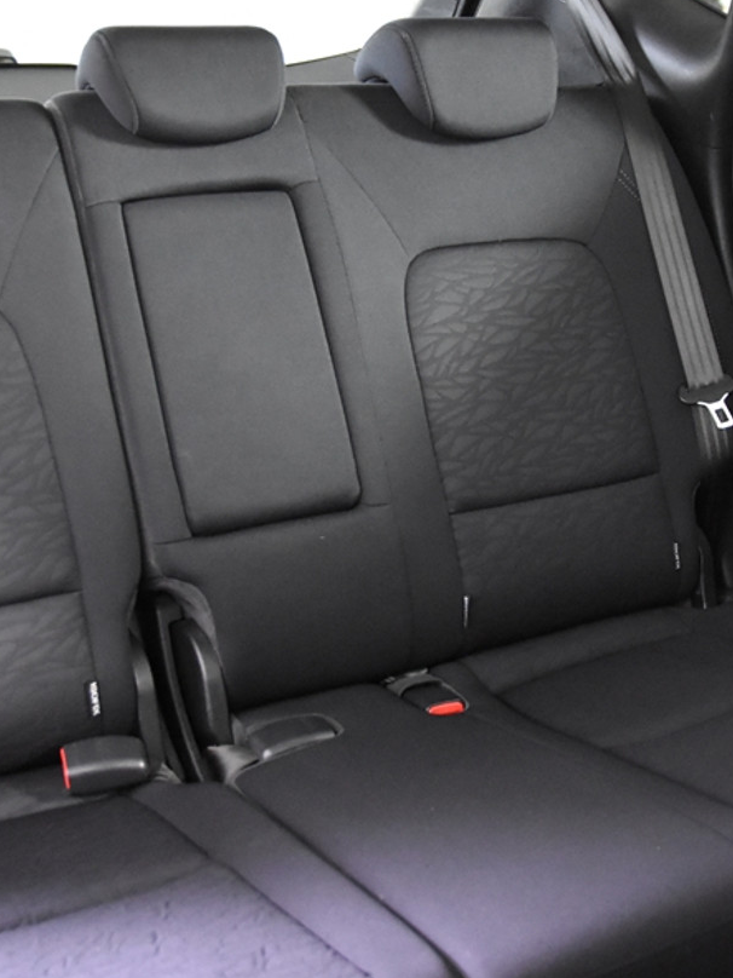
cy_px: 462
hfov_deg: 29.1
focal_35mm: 50
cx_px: 328
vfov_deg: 38.2
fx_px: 1412
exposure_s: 1/30
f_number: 2.8
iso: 6400
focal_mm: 20
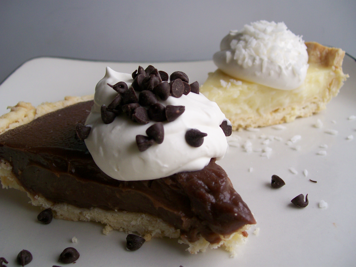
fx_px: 370
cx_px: 178
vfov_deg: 39.7
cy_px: 134
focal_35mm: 36
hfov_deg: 51.4
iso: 80
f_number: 2.7
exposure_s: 1/324
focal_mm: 6
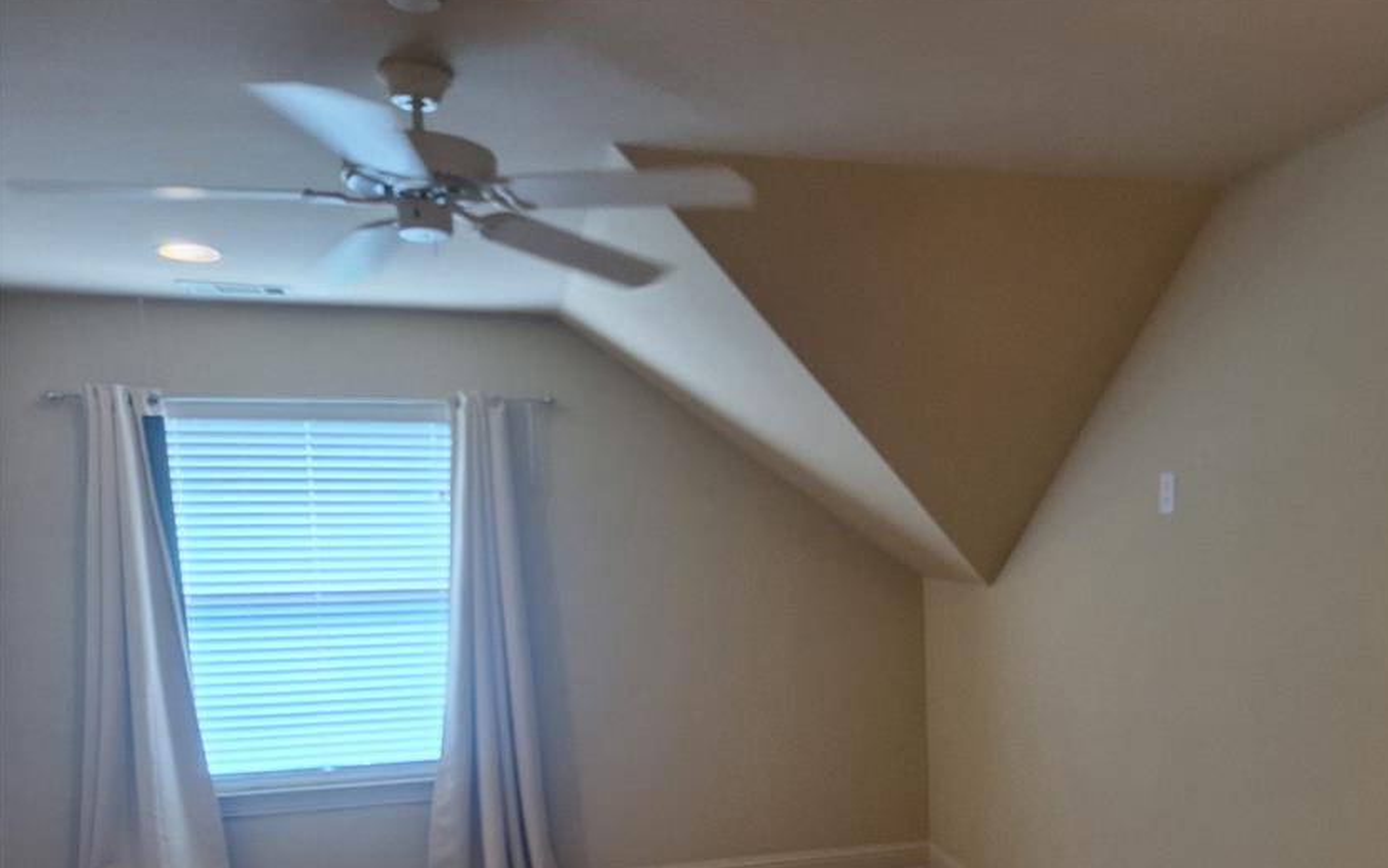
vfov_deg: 40.9
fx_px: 1135
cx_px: 851
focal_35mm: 30
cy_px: 631
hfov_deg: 62.2
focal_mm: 5.54
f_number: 1.8
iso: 50
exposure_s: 1/120
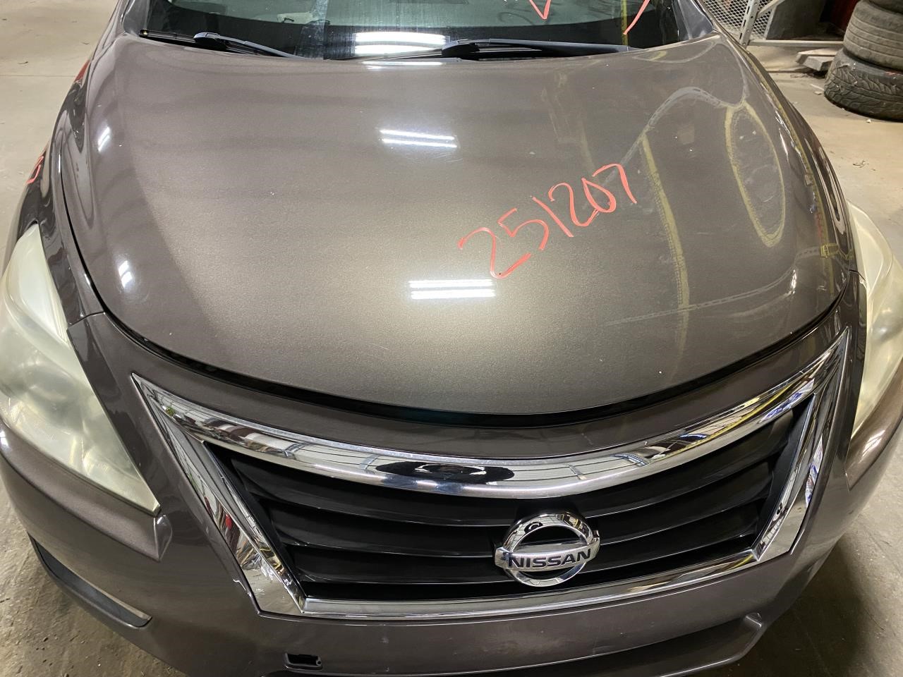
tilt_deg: -40.1
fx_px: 678
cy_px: 338
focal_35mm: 26
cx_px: 452
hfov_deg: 67.3
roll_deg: -2.1
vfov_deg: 53.1
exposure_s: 1/60
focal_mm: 4.25
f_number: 1.8
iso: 500
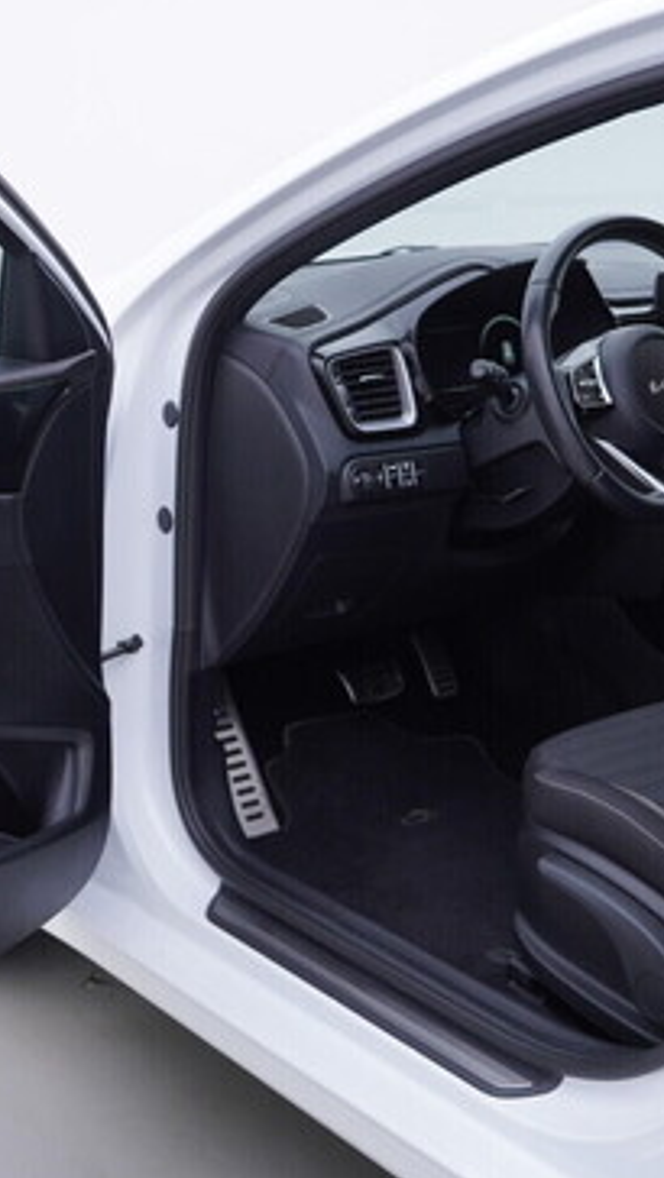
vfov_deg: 36.6
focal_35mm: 57
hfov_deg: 21.0
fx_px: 1782
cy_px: 591
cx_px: 230
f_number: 3.5
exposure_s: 1/60
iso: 125
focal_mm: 24
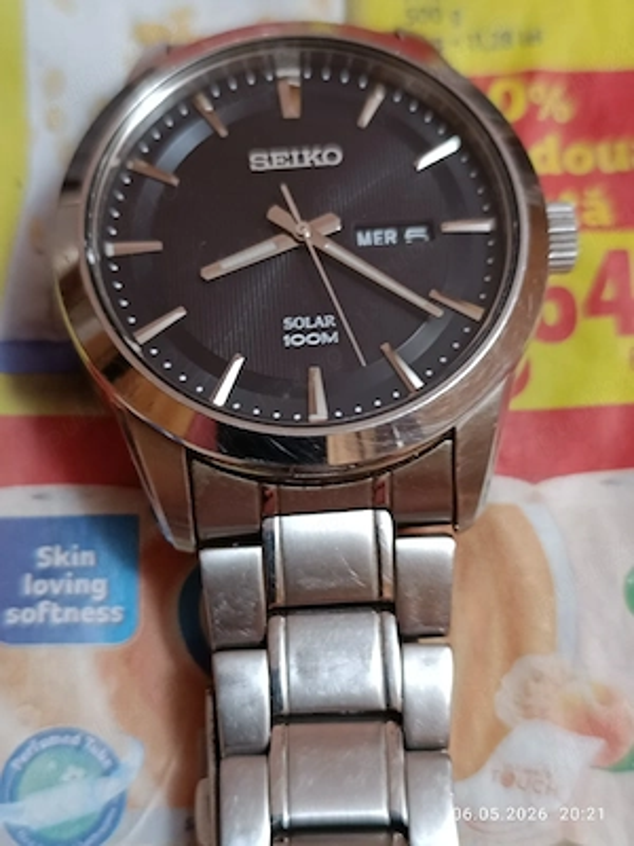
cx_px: 317
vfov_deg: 71.6
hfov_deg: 56.8
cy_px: 423
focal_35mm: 24
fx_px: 586
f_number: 1.65
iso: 1108
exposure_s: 1/25
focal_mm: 6.14
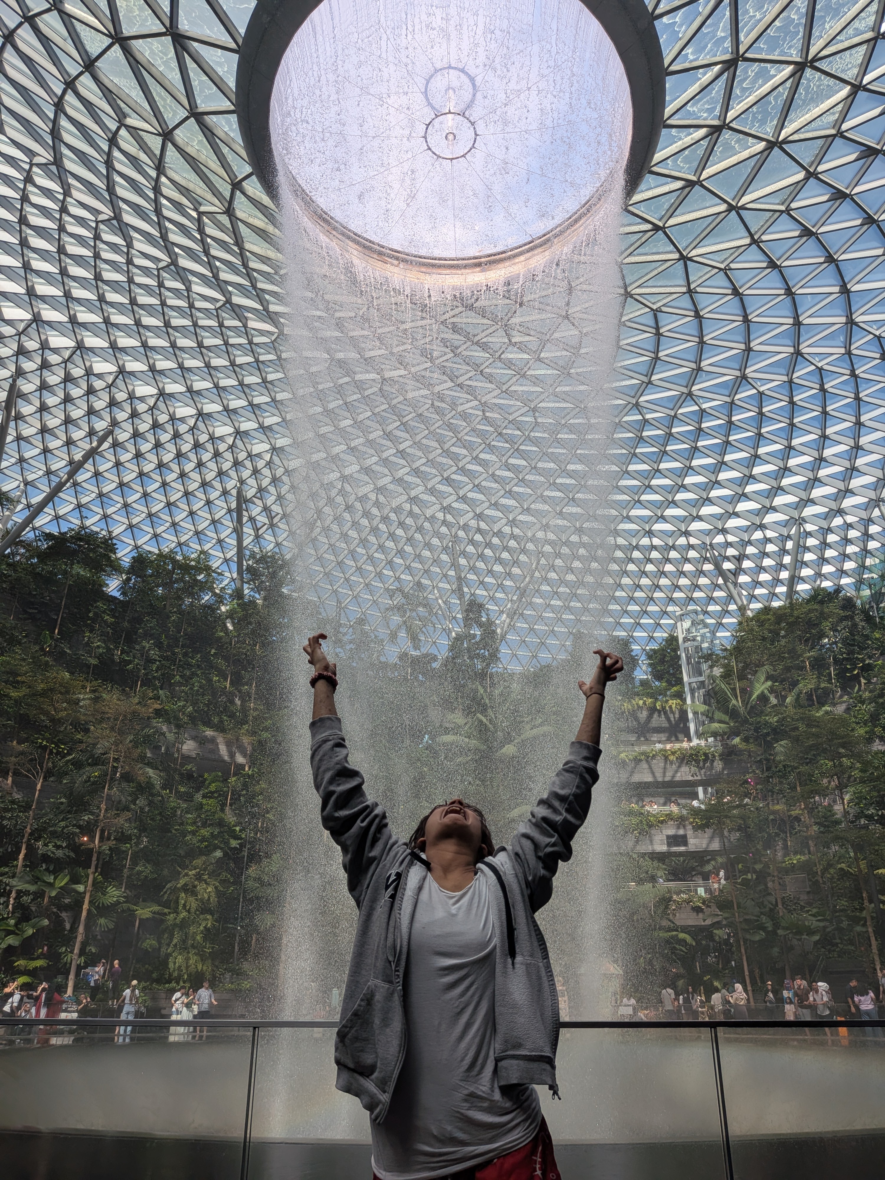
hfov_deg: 56.8
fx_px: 818
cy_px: 590
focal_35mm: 24
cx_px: 442
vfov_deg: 71.6
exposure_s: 1/936
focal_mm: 4.53
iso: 28
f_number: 1.7
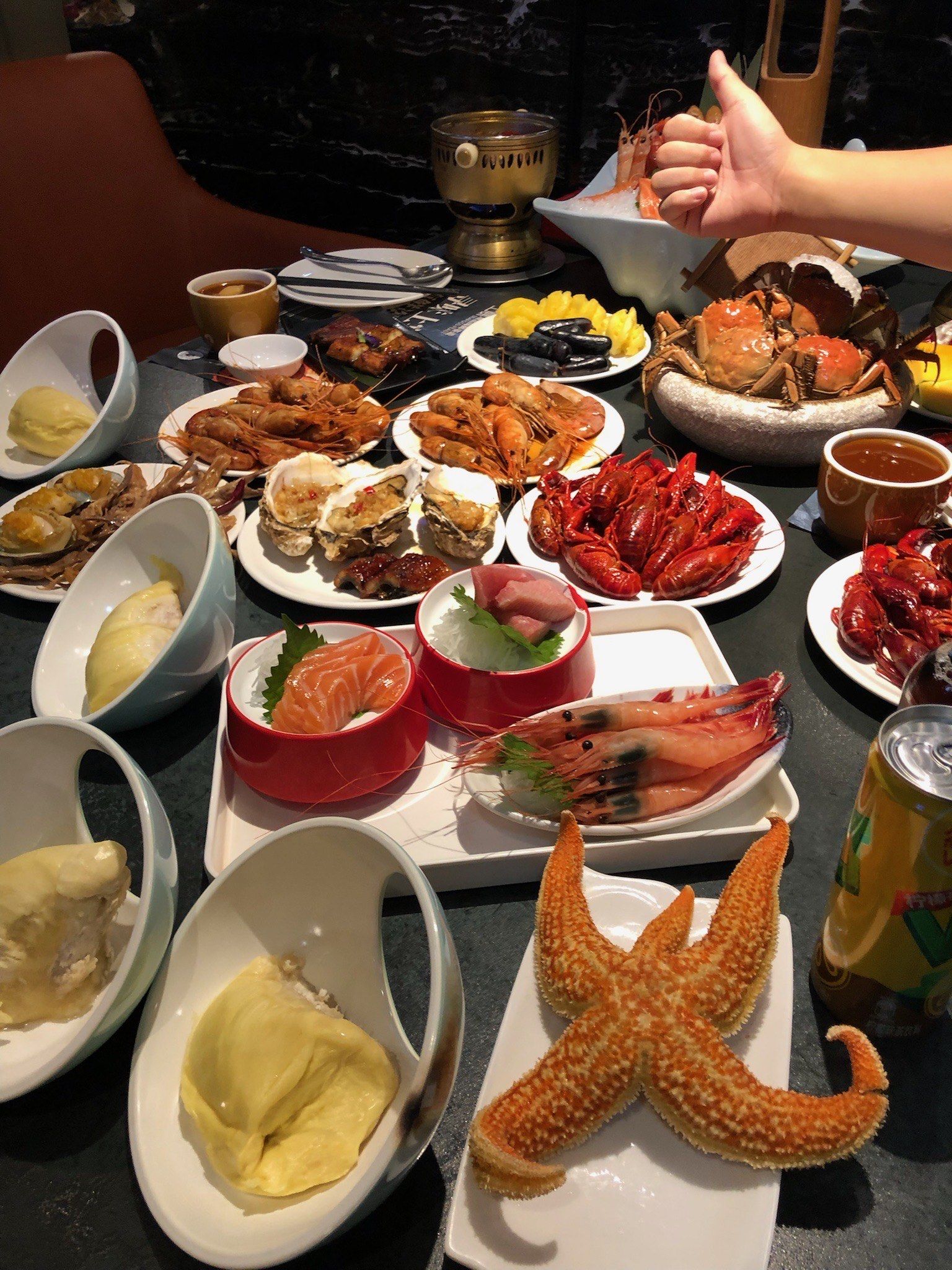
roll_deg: +1.8
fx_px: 1027
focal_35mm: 28
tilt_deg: -35.5
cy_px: 635
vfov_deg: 63.4
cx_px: 476
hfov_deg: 49.7
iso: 64
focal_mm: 4
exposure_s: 1/17
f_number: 1.8
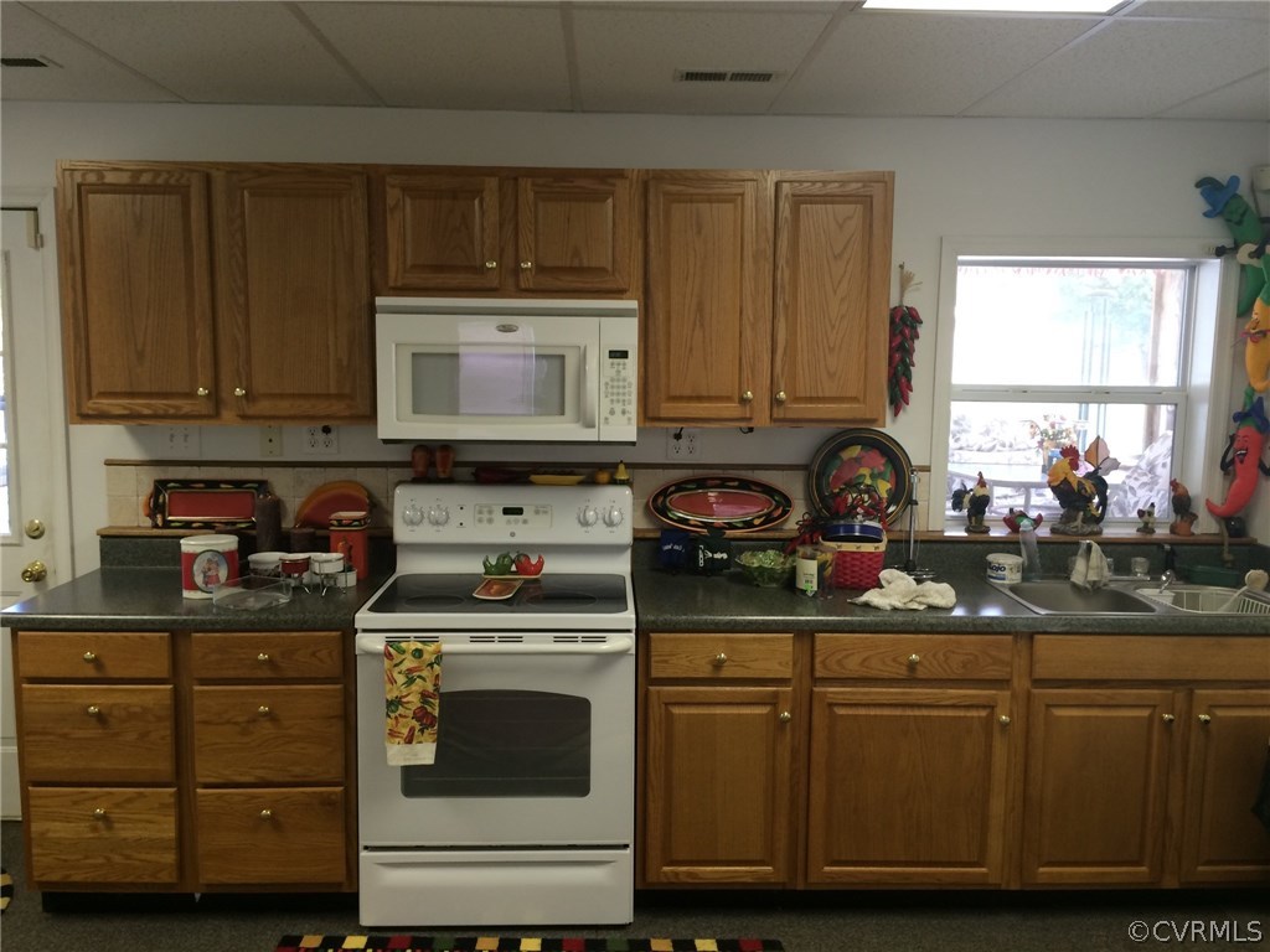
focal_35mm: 29
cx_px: 635
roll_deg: -0.1
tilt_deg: -6.5
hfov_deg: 61.7
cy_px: 476
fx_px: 1064
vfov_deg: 48.2
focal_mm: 4.15
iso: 64
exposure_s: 1/30
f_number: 2.2
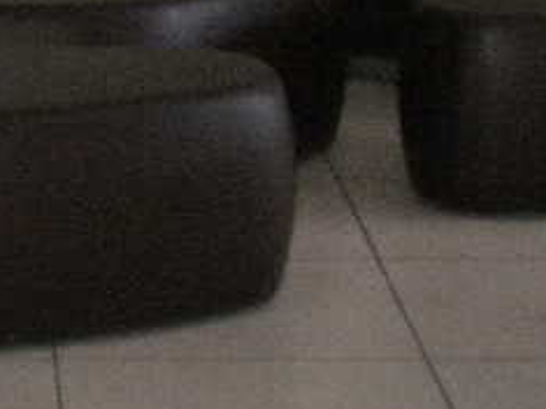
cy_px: -472
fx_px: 3263
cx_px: -23
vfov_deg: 6.9
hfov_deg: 9.5
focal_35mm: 207
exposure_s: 1/250
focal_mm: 6.3
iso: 400
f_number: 3.1
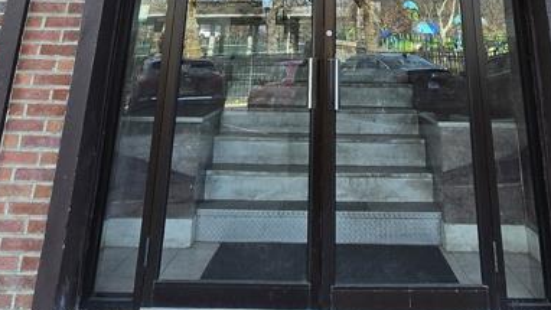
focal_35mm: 38
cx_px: 327
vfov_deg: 21.5
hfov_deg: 52.5
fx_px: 555
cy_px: -235
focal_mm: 2.2
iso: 50
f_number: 2.2
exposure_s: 1/168
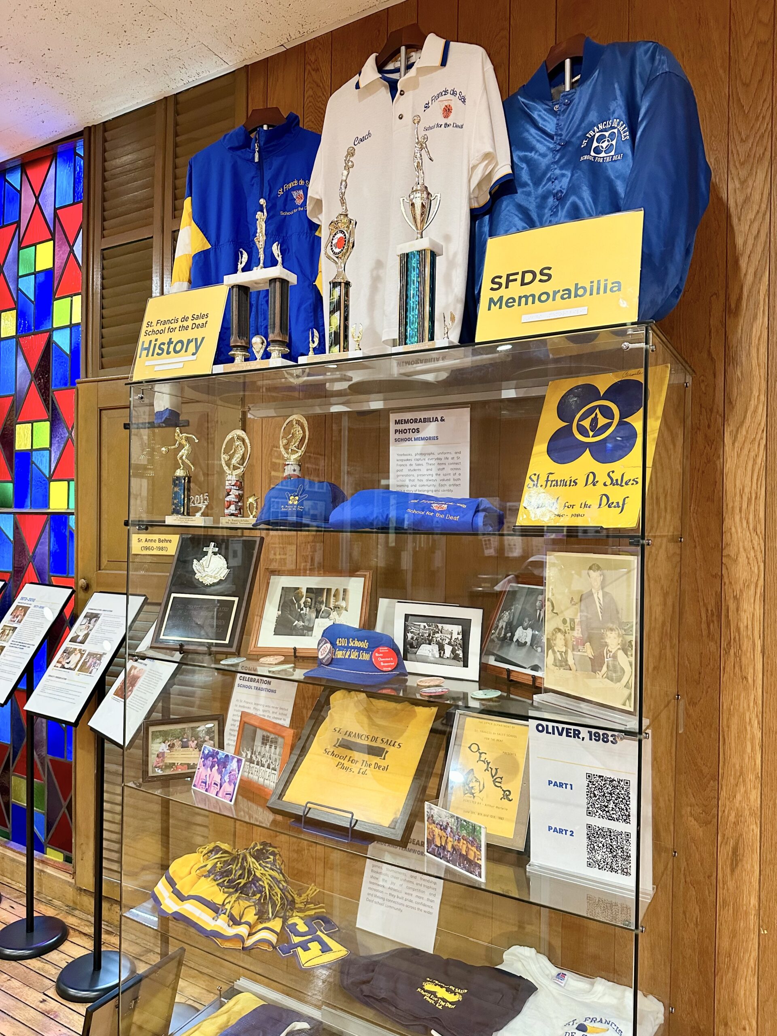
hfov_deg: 56.8
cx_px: 388
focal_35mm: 24
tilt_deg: +0.8
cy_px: 518
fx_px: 718
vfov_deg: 71.6
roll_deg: -1.2
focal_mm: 6.86
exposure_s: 1/59
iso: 500
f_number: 1.78
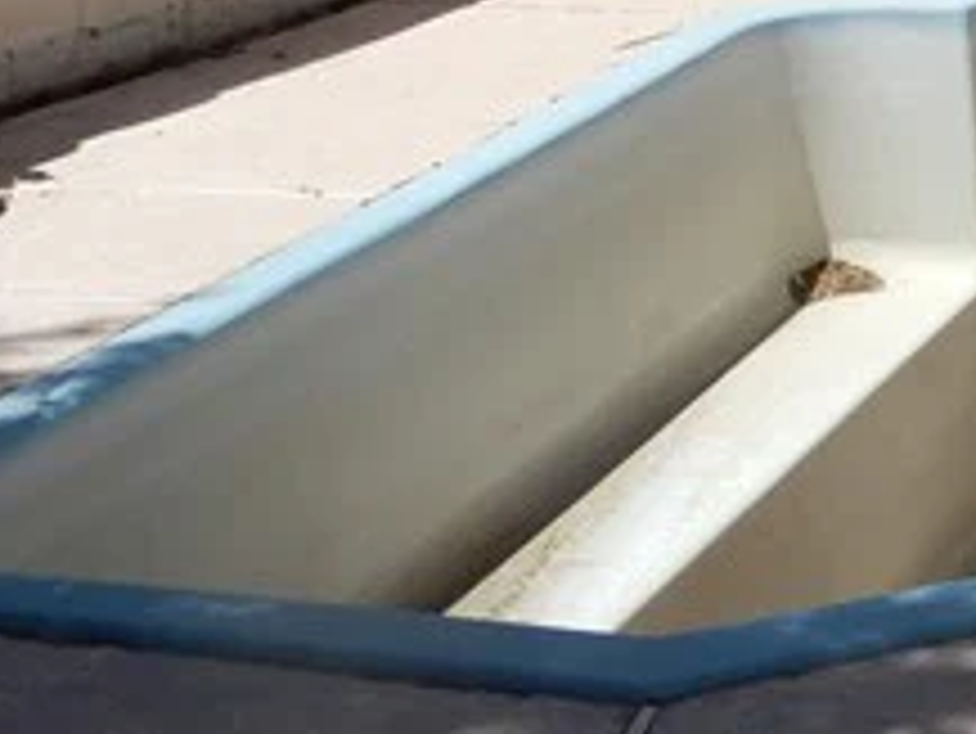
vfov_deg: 13.0
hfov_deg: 16.2
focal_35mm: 113
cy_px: 63
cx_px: 1385
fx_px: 3188
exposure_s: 1/1600
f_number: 3.4
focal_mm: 4.3
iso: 80
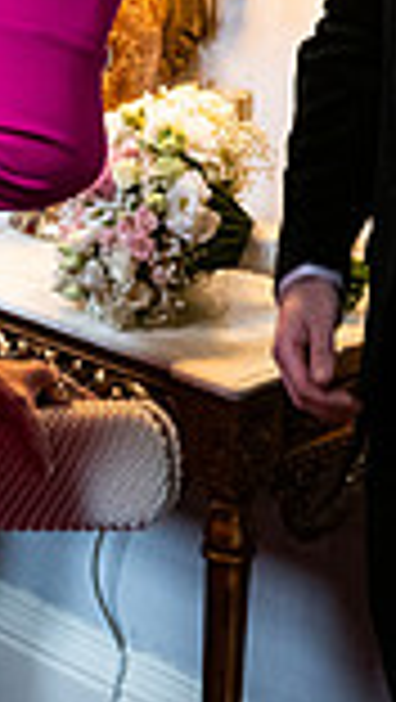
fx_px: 2030
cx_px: 428
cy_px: -43
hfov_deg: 11.0
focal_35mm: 109
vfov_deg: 18.9
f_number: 3.5
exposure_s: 1/160
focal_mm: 28
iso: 1600
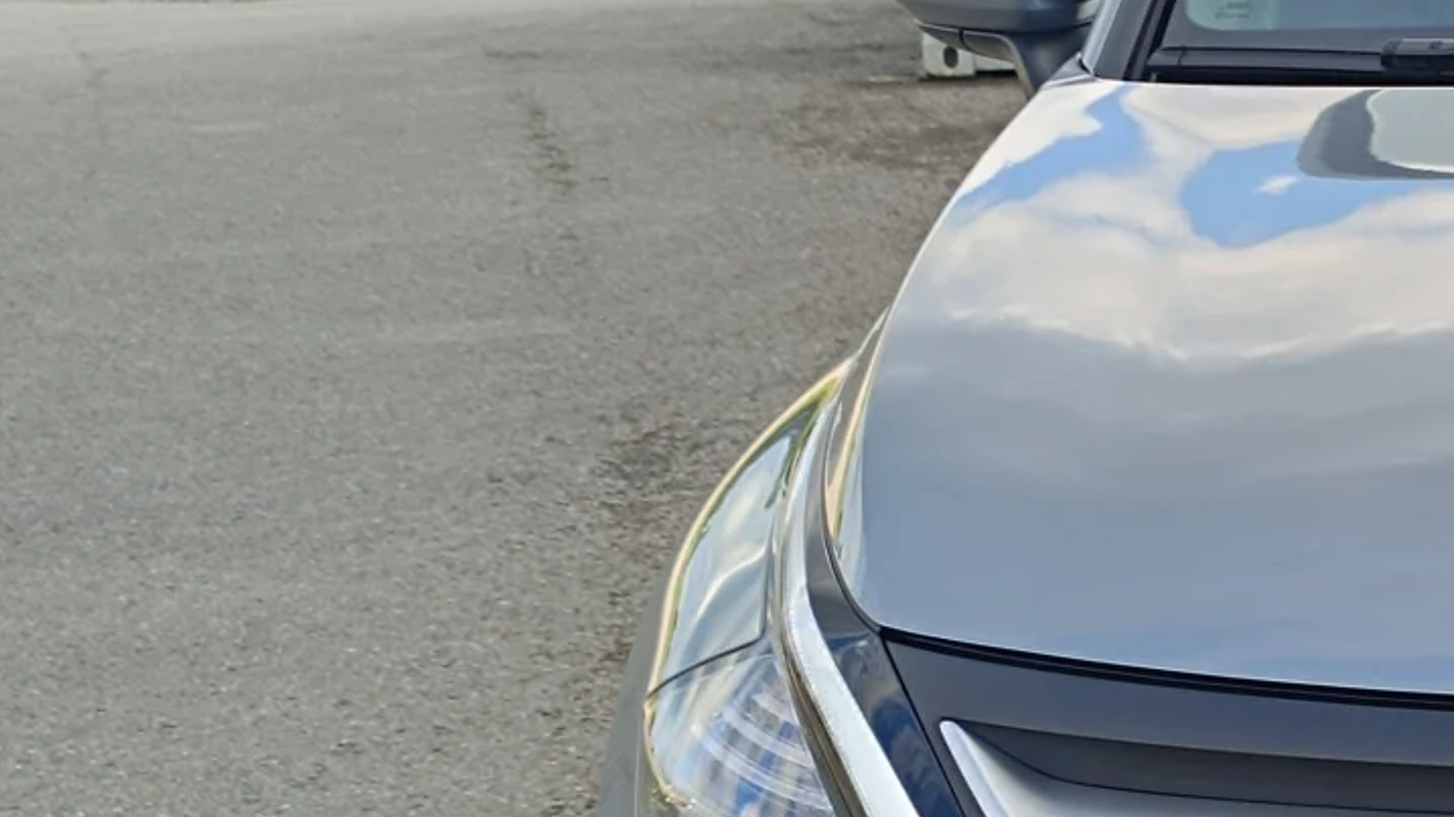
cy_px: 639
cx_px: 1939
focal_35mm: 70
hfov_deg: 25.5
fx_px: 2698
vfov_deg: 17.1
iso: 52
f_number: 1.88
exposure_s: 1/252
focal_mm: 5.59
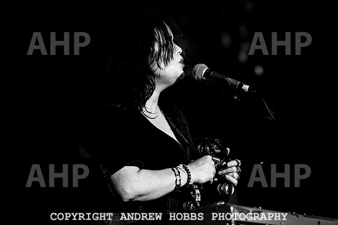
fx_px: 2072
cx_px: 169
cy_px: 101
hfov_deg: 9.3
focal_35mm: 221
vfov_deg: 6.2
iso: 200
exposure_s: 1/1250
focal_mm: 200
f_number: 4
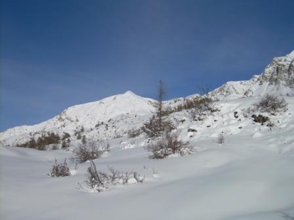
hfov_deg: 49.0
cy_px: 110
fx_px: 323
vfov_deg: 37.7
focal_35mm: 38
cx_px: 147
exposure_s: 1/1189
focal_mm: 6.3
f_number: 4.6
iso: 50
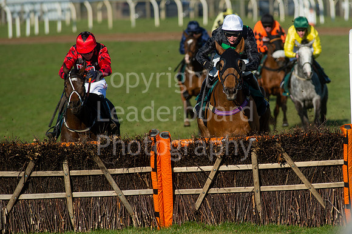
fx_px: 4357
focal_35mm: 446
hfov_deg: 4.6
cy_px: 120
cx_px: 221
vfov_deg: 3.1
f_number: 7.1
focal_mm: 300
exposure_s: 1/4000
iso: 400
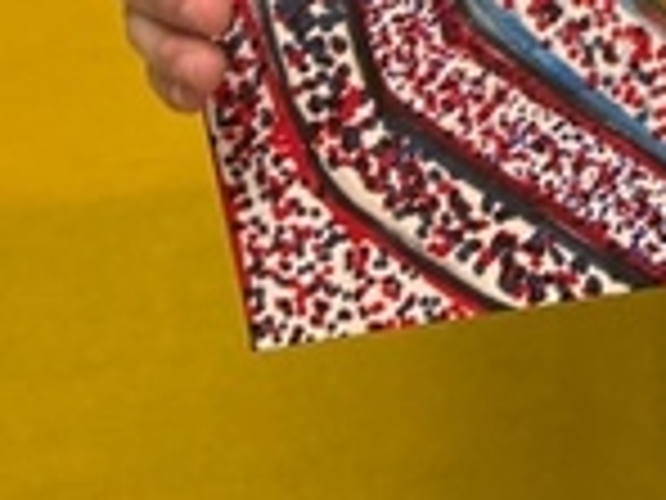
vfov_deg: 9.2
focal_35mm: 141
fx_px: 2713
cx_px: 1071
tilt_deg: -12.3
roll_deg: +5.9
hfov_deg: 13.1
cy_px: -770
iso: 100
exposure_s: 1/60
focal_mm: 5.96
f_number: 1.6
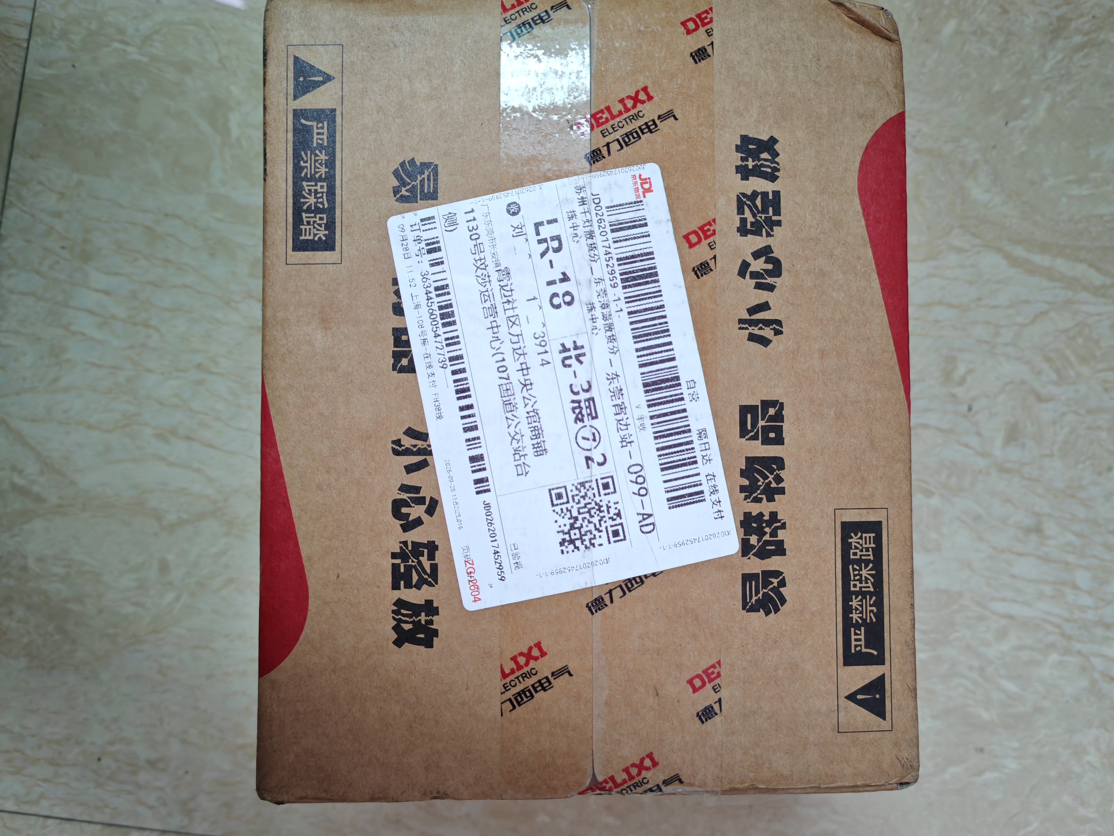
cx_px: 574
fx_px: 901
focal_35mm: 28
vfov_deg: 49.7
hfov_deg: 63.4
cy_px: 403
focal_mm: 5.52
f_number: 1.95
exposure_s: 1/33
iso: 1000
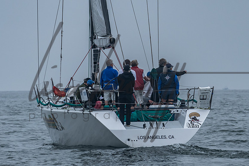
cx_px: 128
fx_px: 3020
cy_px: 41
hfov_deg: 4.7
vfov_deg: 3.2
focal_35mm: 436
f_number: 6.3
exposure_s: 1/1600
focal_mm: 200
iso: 320
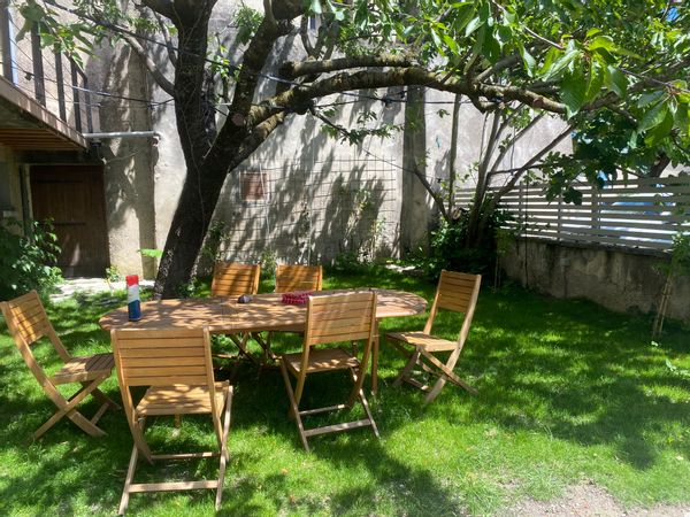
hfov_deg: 67.3
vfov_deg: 53.1
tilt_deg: -5.8
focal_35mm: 26
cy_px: 258
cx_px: 345
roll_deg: +1.7
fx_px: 518
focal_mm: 4.25
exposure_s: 1/715
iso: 32
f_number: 1.8
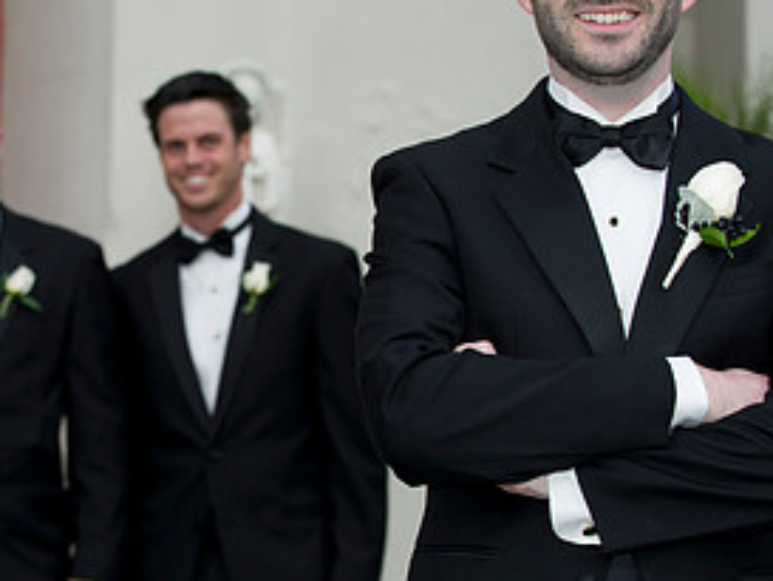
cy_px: 337
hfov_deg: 13.7
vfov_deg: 10.4
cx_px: 150
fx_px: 3195
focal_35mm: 143
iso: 200
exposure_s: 1/125
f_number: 4
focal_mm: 70
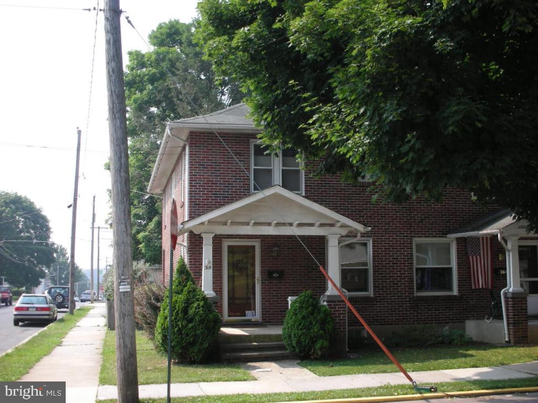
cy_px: 202
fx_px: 715
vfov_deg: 31.5
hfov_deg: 41.2
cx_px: 269
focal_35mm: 46
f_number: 3.5
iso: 50
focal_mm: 7.7
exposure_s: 1/218
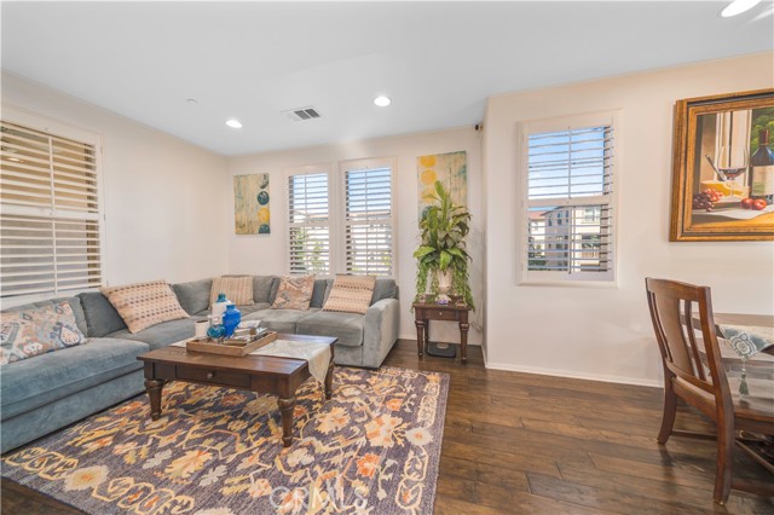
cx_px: 387
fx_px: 258
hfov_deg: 112.6
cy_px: 258
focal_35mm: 12
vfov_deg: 89.9
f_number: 6.3
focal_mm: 12
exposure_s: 1/200
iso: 125
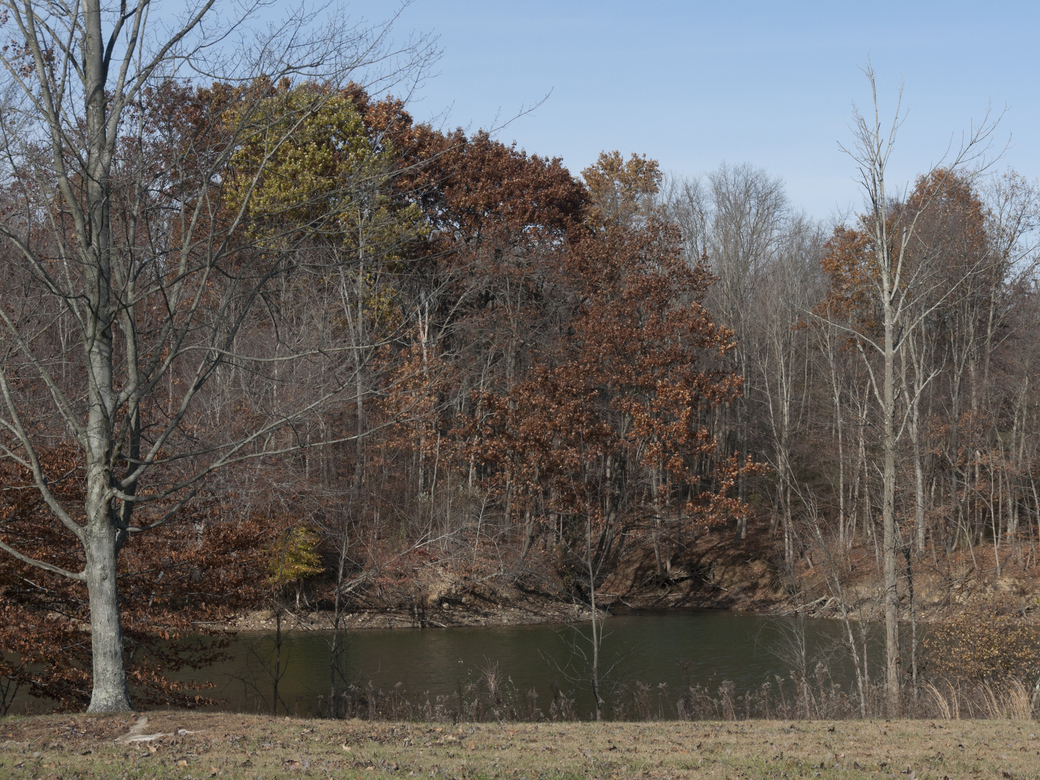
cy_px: 393
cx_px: 584
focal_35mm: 82
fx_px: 2464
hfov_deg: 23.8
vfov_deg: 18.0
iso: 400
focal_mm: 50
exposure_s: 1/350
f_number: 11
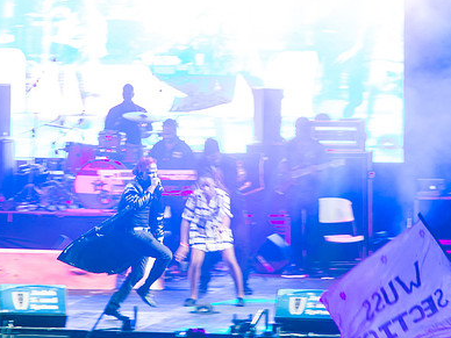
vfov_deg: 3.8
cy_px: 174
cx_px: 192
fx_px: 5055
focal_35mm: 388
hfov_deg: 5.1
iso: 2500
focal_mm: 270
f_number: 5.6
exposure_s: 1/60
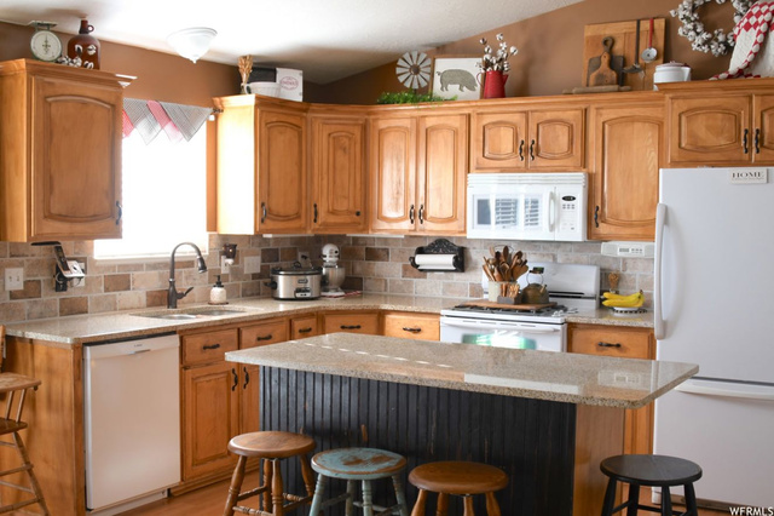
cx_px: 387
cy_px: 258
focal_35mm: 42
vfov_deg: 31.9
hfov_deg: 46.4
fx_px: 902
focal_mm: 28
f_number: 3.5
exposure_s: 1/50
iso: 450
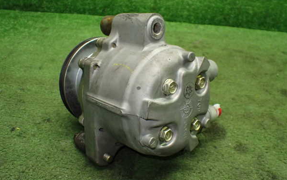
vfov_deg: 39.5
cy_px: 95
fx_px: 250
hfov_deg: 59.6
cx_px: 144
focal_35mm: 32
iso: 800
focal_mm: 5.4
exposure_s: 1/125
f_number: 2.3
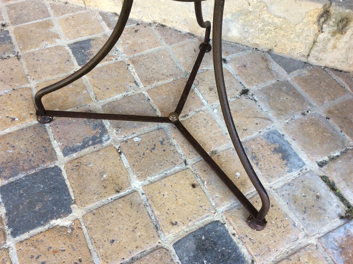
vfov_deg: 44.1
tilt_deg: -53.6
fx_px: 326
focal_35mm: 32
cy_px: 132
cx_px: 176
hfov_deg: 56.9
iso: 40
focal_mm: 3.3
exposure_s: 1/50
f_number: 2.4
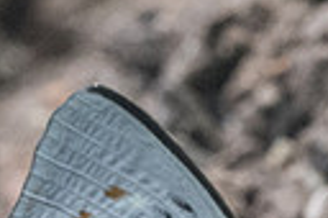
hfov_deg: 1.2
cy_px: 523
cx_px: 103
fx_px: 15596
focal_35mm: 1714
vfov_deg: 0.8
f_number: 9
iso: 1000
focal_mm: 150
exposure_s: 1/500
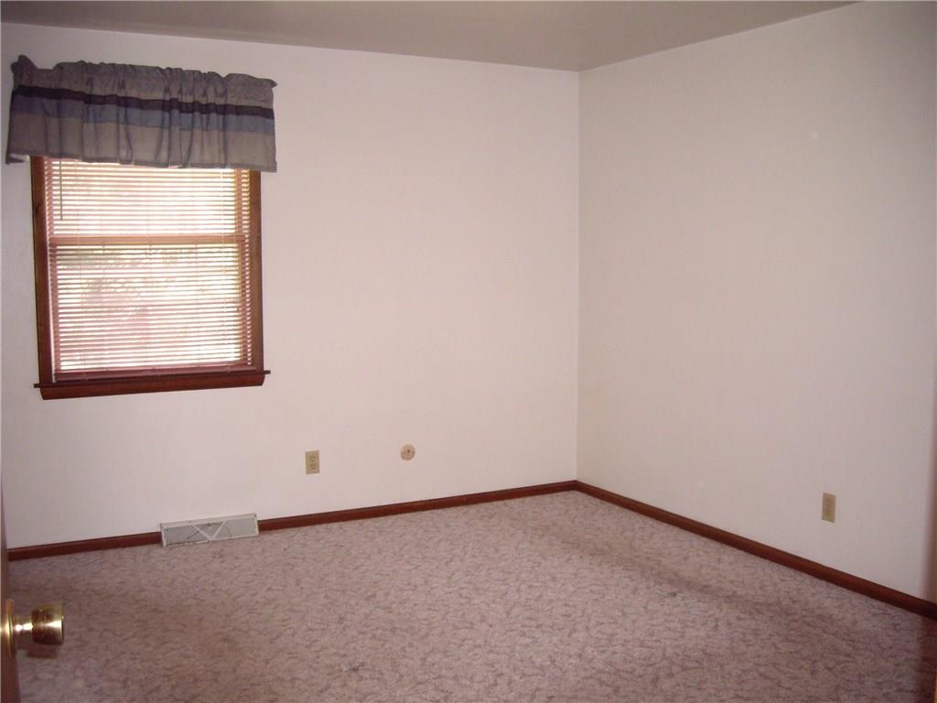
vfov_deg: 37.7
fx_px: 1029
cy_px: 352
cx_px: 468
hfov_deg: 49.0
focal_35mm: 38
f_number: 2.7
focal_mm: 6.2
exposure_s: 1/40
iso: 200
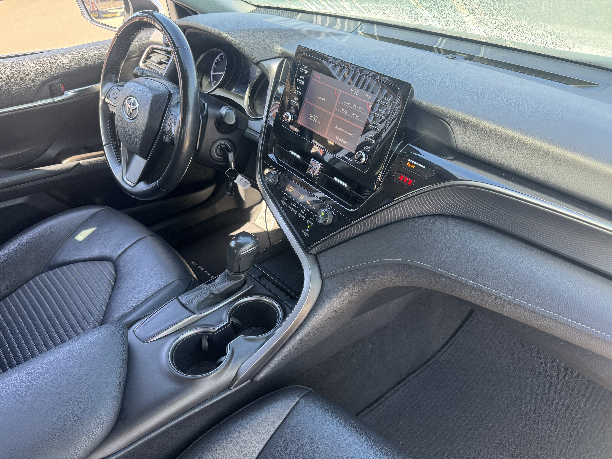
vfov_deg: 56.8
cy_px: 230
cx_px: 306
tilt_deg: -37.6
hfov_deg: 71.6
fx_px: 424
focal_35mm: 24
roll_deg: +1.2
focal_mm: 6.76
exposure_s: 1/121
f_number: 1.78
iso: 125
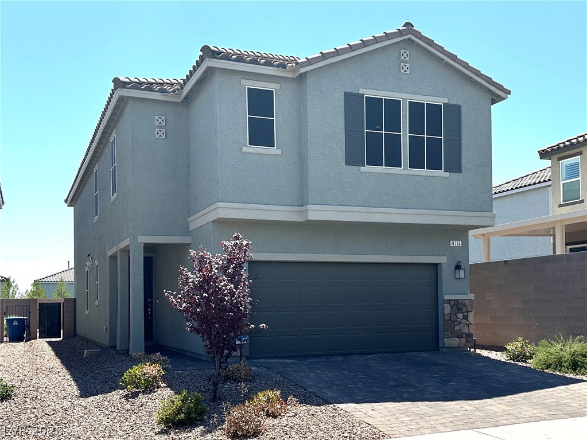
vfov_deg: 56.8
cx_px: 294
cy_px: 220
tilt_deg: +2.5
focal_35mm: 24
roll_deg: +0.3
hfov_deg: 71.6
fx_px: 407
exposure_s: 1/5263
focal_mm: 6.86
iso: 80
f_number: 1.78
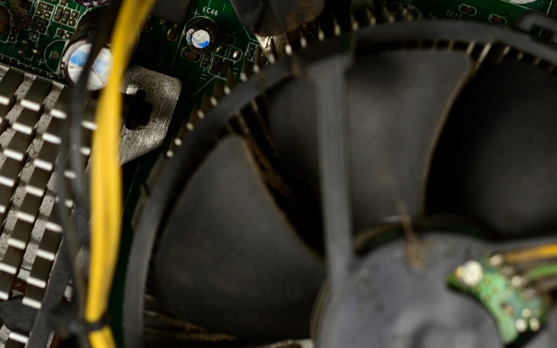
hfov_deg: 15.7
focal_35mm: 132
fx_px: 2004
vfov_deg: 9.8
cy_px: -12
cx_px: 100
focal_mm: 50
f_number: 6.3
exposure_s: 1/50
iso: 100
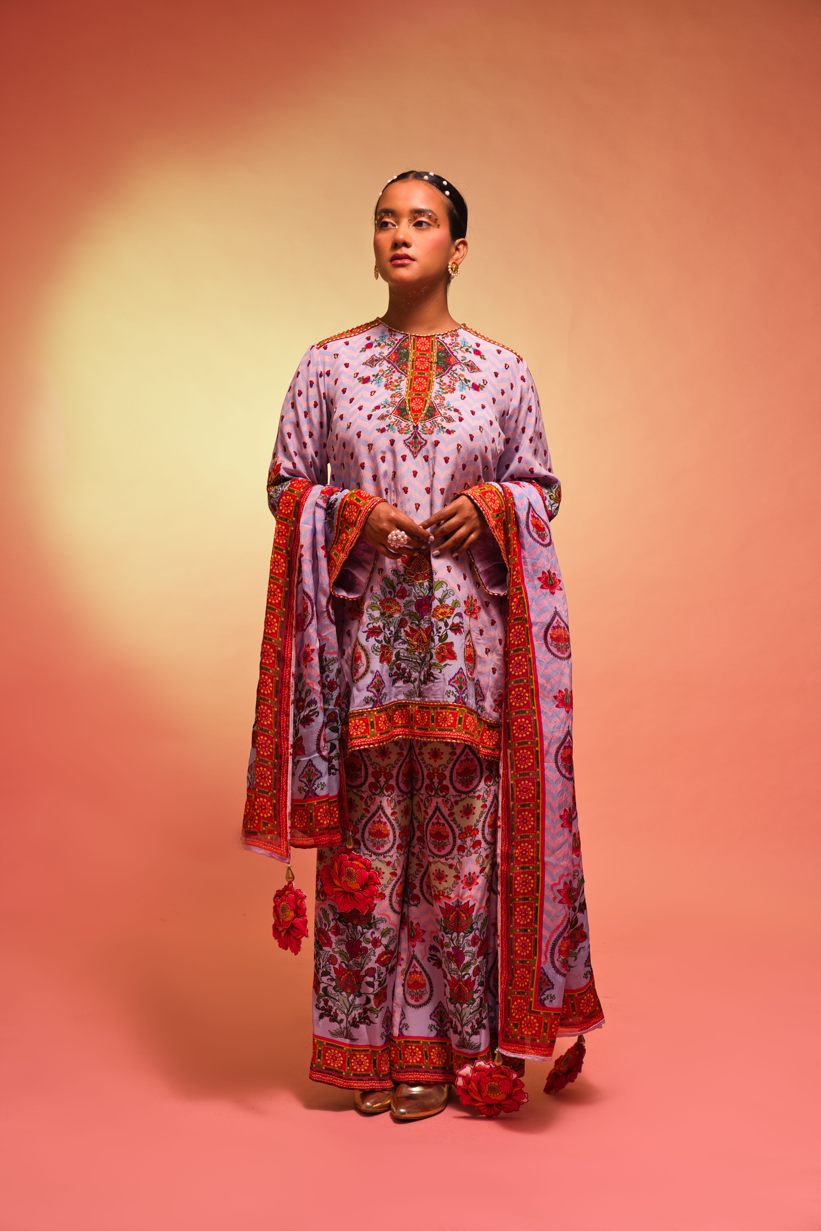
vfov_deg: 36.2
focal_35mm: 55
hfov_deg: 24.6
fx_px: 1881
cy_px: 616
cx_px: 410
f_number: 5
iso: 250
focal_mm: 55
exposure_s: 1/125
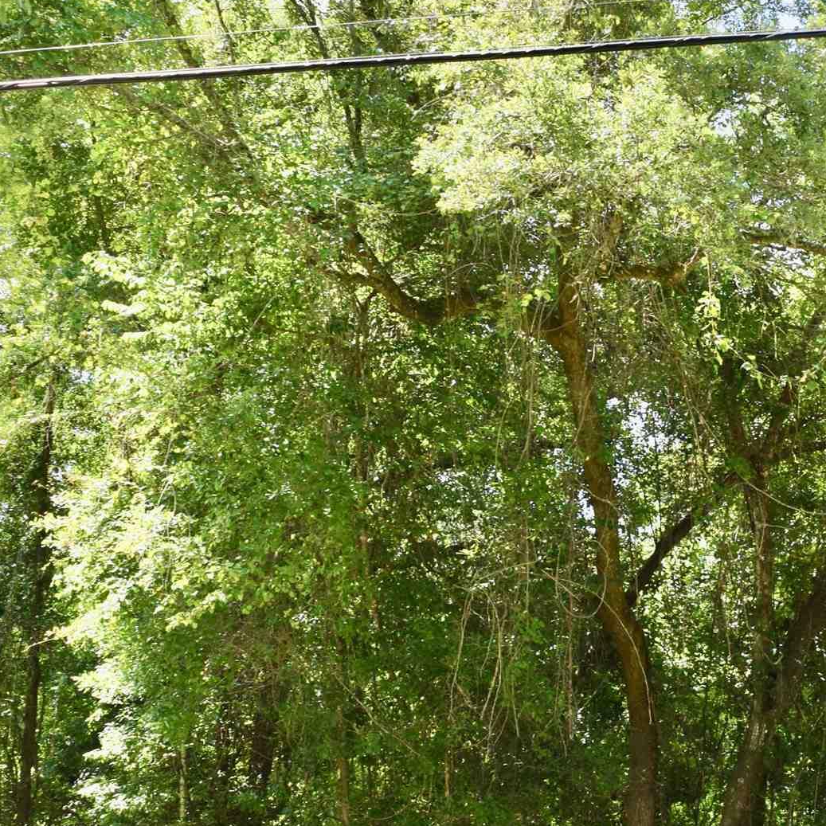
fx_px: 1836
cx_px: 699
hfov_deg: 24.8
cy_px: 529
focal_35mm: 68
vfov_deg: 25.3
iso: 100
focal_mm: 18
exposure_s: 1/125
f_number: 5.6
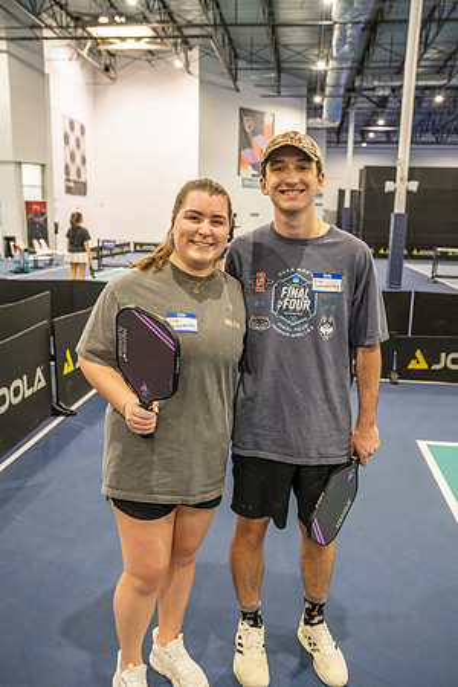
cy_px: 344
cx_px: 229
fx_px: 592
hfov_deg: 42.3
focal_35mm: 31
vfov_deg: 60.3
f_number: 4.5
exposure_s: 1/250
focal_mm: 31
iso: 4000
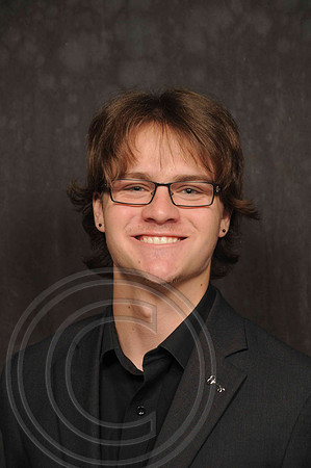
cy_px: 234
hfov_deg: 11.4
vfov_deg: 17.1
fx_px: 1558
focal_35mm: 120
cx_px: 156
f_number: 6.3
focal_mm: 80
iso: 200
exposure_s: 1/60
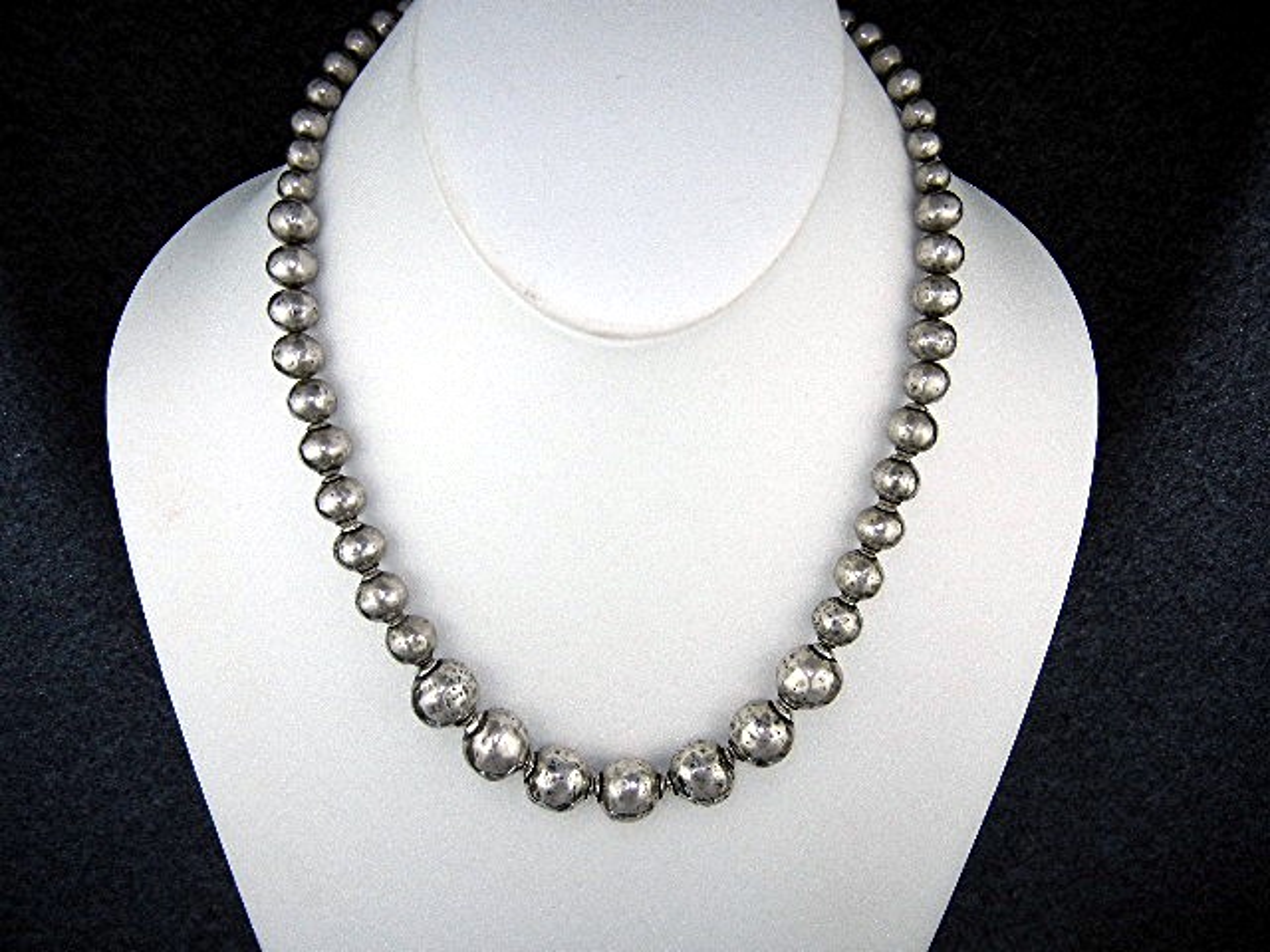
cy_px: 476
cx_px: 635
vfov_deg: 46.8
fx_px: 1101
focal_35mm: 30
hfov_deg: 60.0
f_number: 3.5
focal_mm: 5.4
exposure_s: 1/42.5
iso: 160
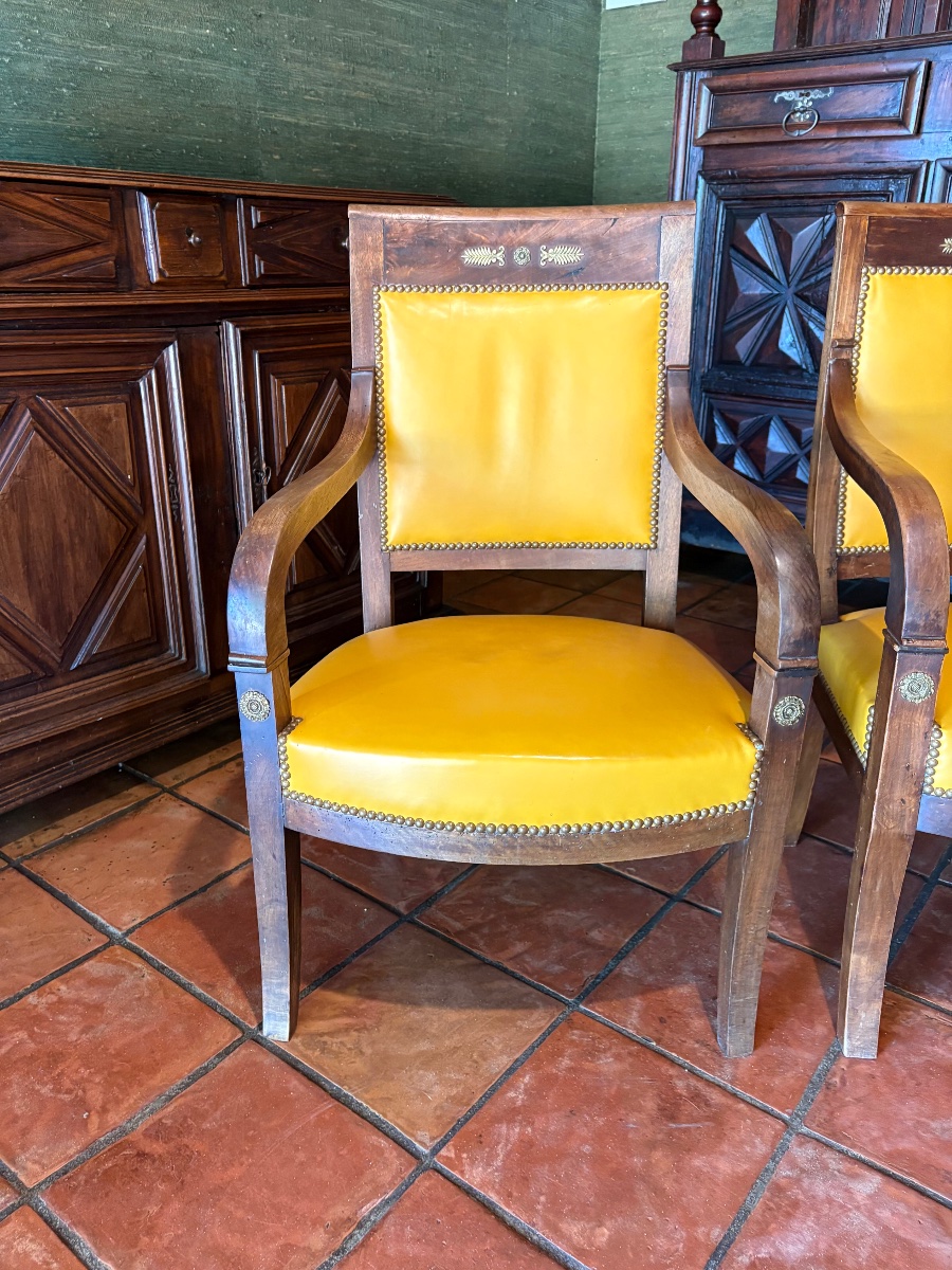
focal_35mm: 26
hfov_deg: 53.1
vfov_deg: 67.3
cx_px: 476
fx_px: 953
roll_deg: -0.4
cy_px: 635
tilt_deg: -20.5
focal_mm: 5.96
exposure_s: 1/50
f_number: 1.6
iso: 320
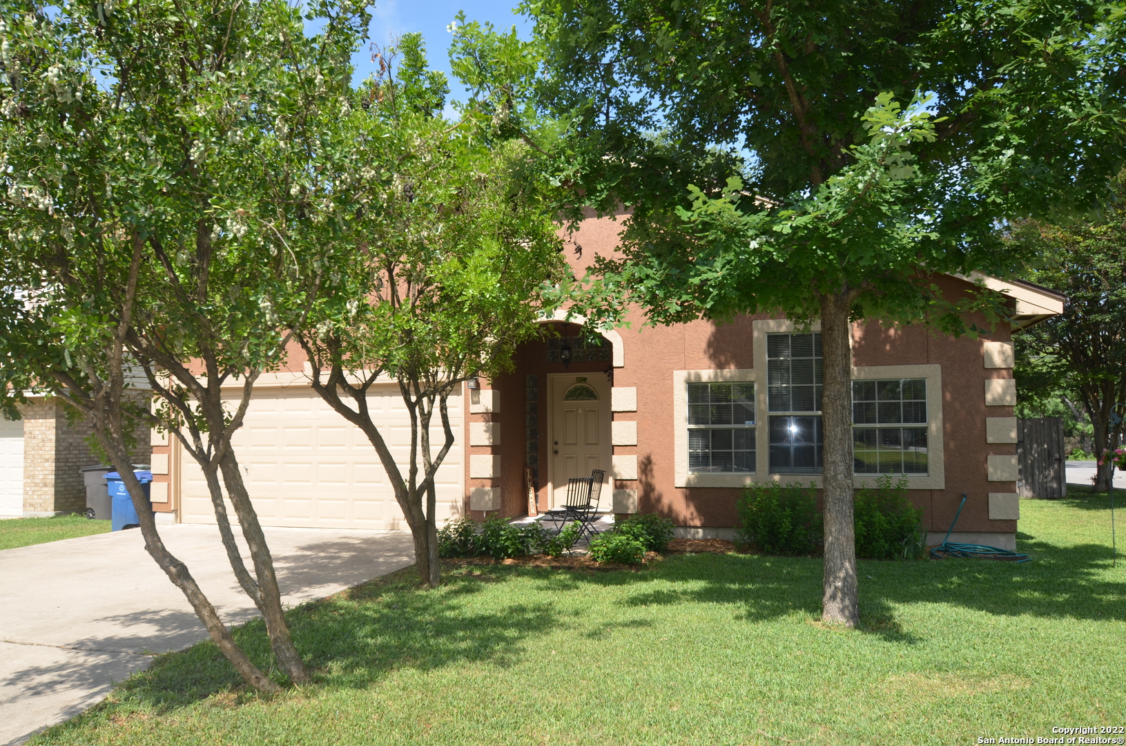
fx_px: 796
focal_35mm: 26
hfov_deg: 70.6
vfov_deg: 50.2
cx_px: 563
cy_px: 373
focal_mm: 17
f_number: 8
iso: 100
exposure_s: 1/200
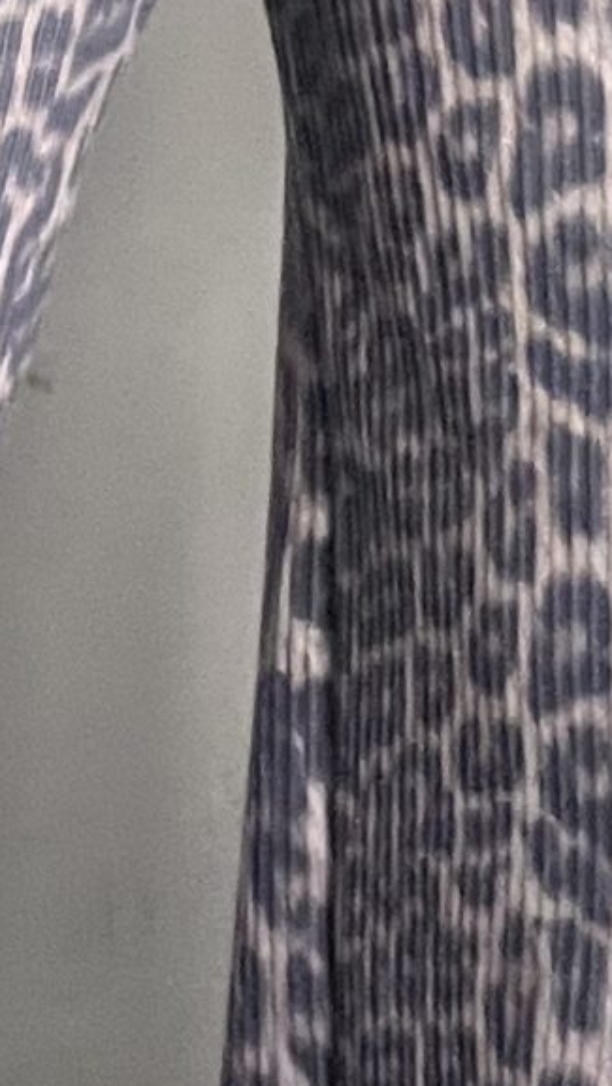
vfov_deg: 14.5
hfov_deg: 8.4
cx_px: 87
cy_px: -66
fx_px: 4179
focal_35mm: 145
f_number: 2.2
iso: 400
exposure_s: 1/52
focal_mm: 2.71
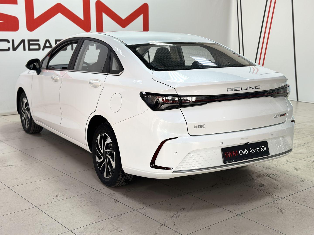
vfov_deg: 30.3
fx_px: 435
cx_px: 157
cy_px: 118
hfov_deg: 39.7
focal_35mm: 48
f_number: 1.78
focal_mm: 6.86
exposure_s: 1/113
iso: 64
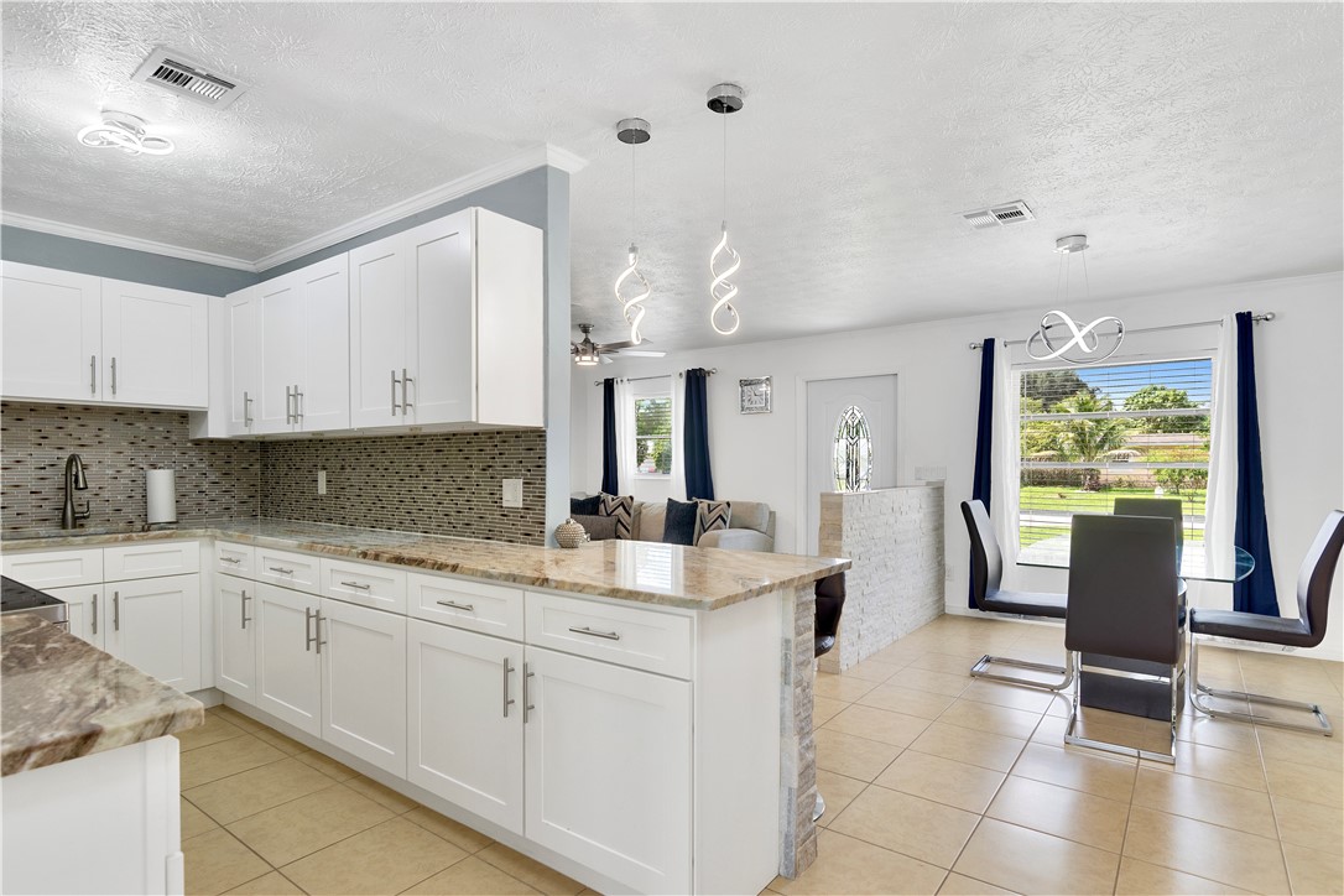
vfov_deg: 67.4
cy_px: 448
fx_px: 672
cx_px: 672
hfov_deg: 90.0
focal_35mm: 18
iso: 320
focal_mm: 12
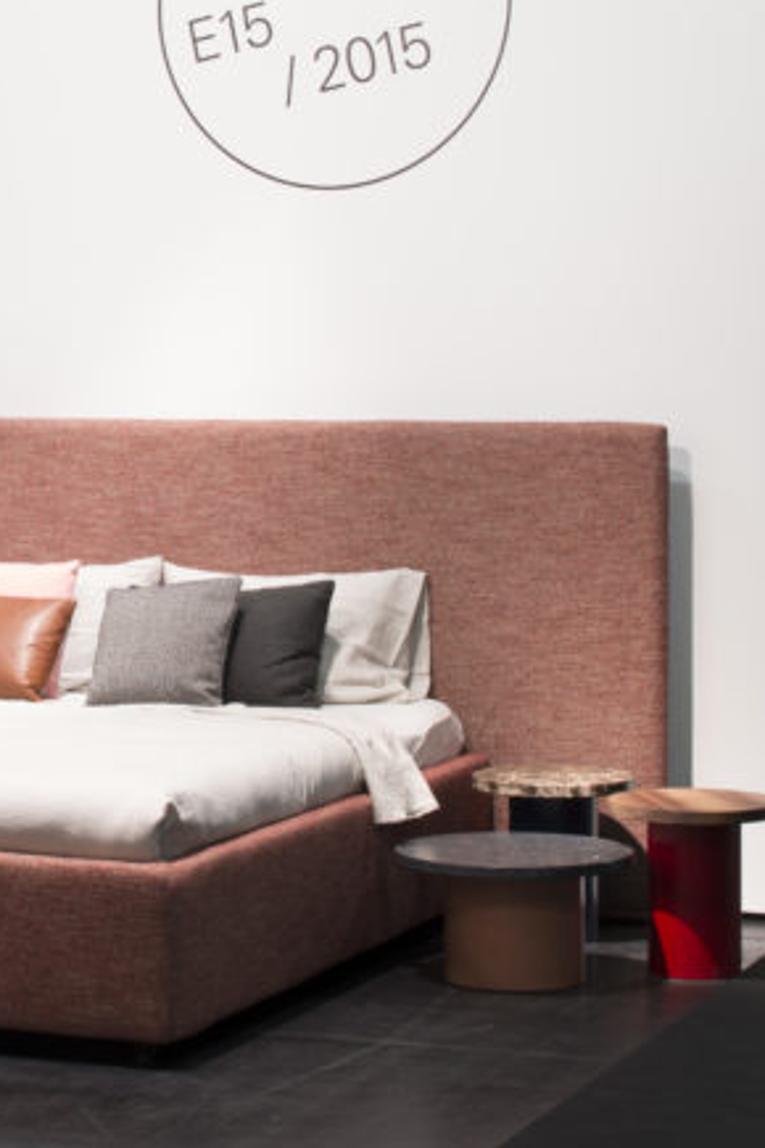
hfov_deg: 12.8
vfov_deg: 19.3
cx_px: 1
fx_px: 3378
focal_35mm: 106
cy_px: 581
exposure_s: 1.3
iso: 200
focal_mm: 45
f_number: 13
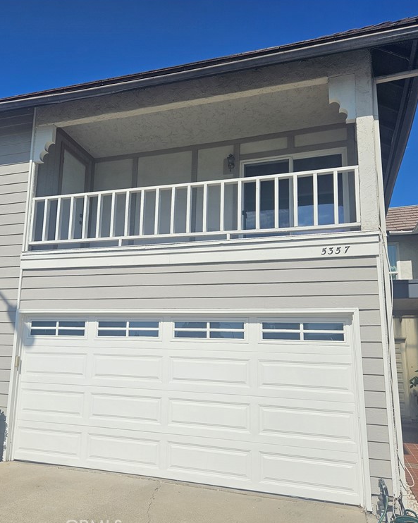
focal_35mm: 31
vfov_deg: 57.2
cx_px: 145
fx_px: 480
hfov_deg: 46.5
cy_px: 266
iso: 25
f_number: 1.8
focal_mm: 5.4
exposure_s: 1/4834
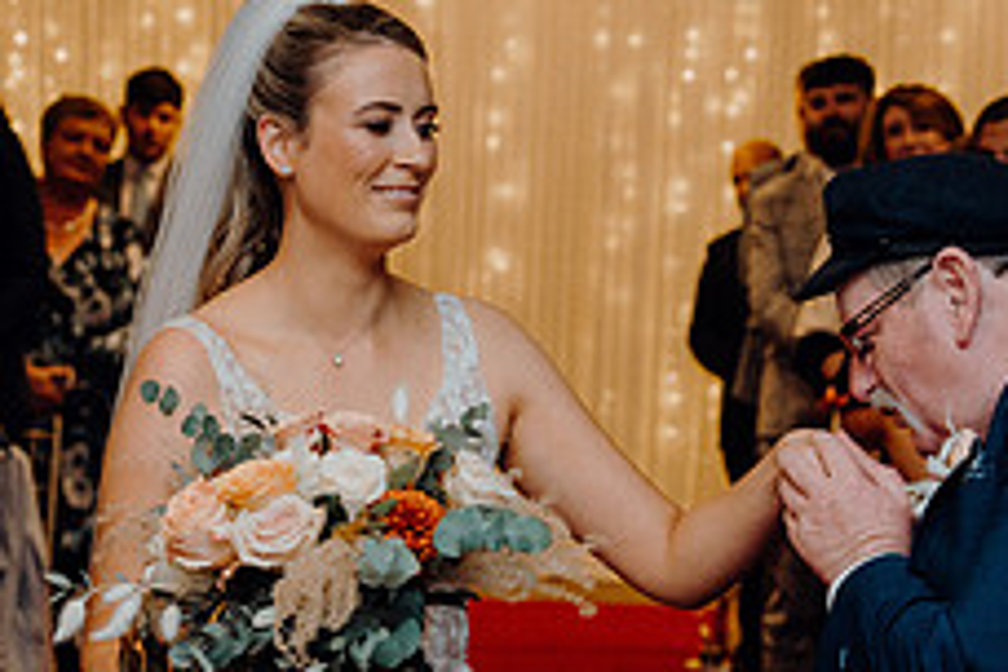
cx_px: 318
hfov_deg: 16.1
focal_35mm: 127
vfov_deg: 10.7
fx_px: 3556
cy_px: 643
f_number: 3.5
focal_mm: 50
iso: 2500
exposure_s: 1/200
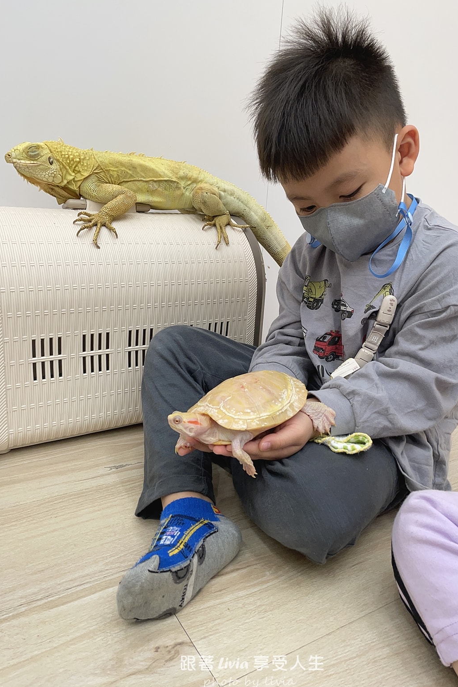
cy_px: 341
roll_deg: -3.6
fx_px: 534
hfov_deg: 46.4
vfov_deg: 65.5
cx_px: 243
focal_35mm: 28
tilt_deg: -17.9
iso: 80
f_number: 1.6
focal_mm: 4.2
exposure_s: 1/120
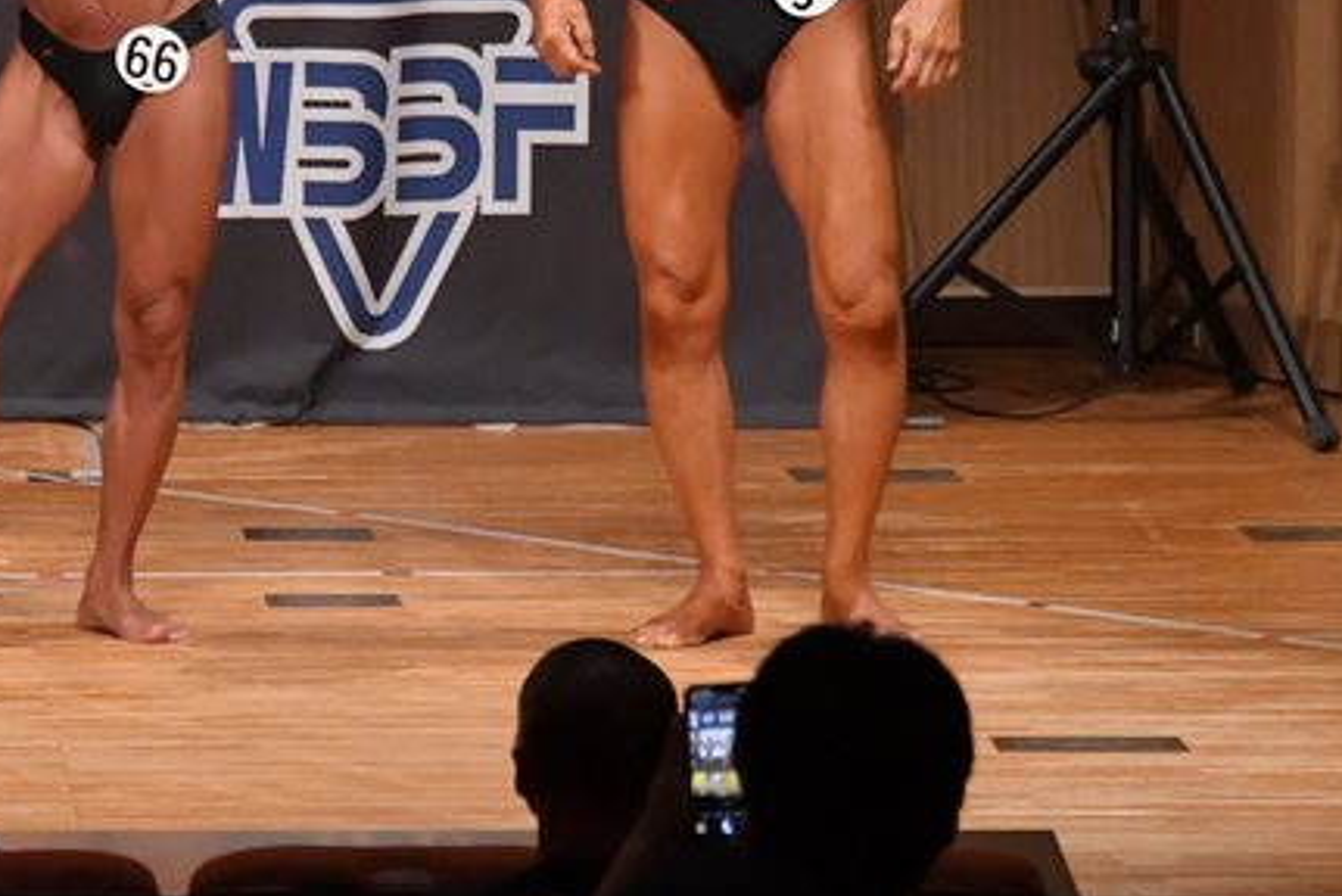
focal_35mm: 431
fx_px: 16077
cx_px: 188
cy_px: 168
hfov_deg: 4.8
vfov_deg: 3.2
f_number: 5.6
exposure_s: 1/400
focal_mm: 160
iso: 9000
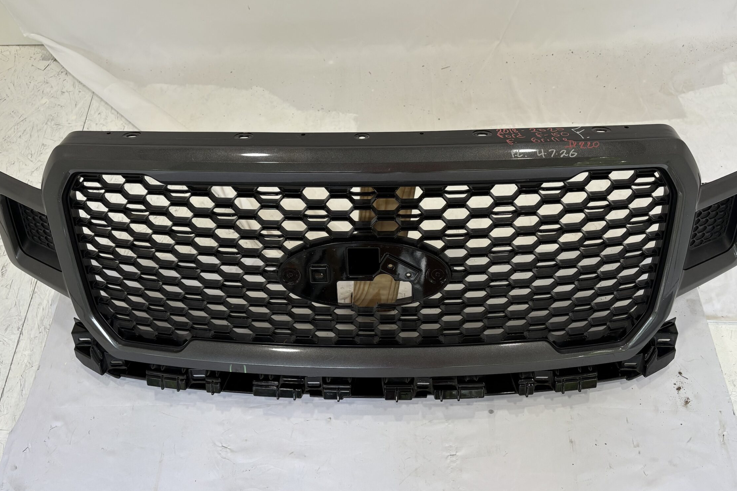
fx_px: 635
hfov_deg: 60.3
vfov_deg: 42.3
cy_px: 231
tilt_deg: -56.7
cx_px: 373
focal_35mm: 31
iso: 64
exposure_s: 1/122
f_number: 1.6
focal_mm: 5.96
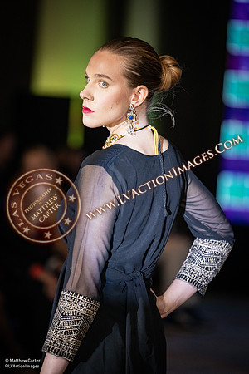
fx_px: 2075
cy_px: 187
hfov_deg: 6.9
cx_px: 124
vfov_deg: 10.3
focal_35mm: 200
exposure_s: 1/800
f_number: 2.8
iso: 2500
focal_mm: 200
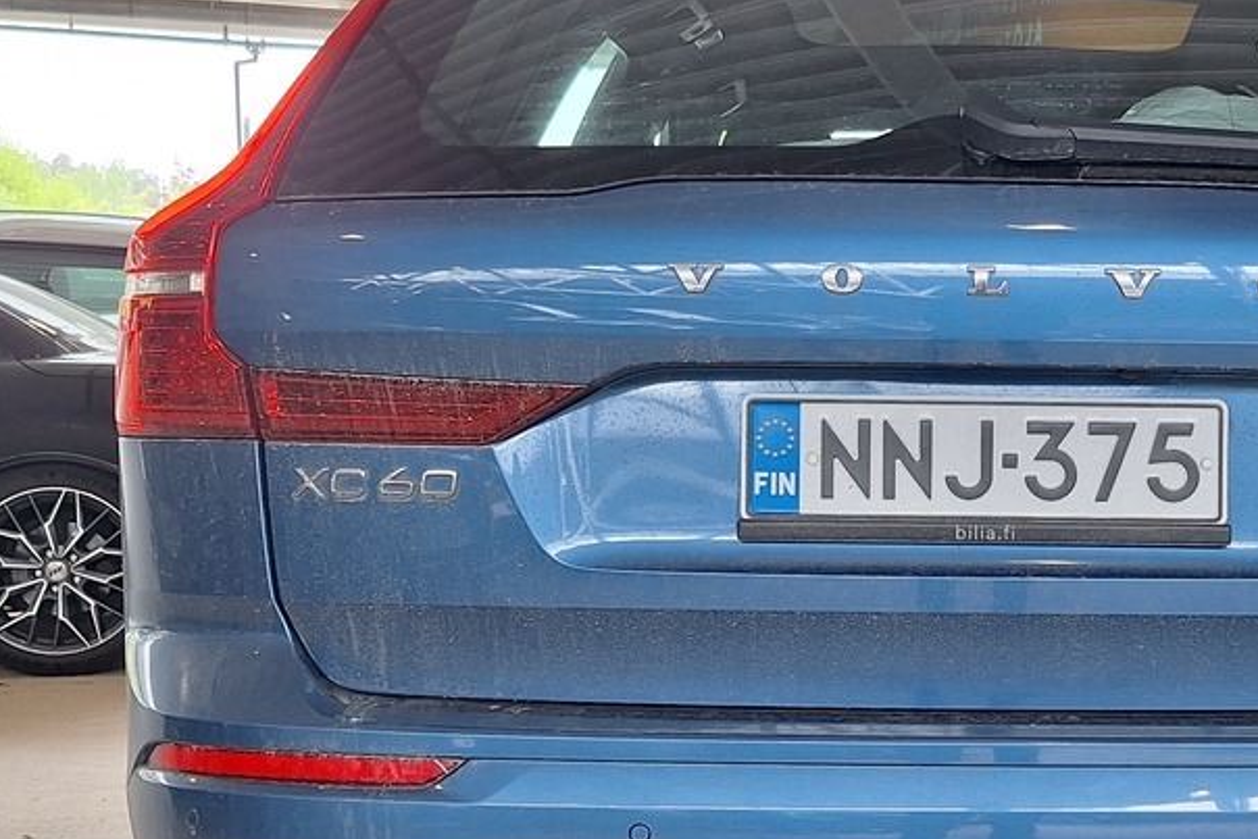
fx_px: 1992
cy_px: 587
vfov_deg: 23.6
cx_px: 1010
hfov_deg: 34.0
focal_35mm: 57
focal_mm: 5.54
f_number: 1.8
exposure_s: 1/100
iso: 64
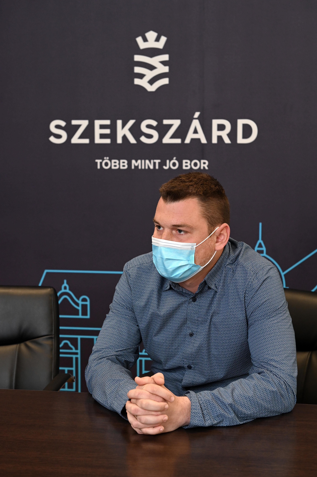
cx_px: 158
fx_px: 741
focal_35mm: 56
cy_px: 238
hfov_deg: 24.2
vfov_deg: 35.7
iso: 2000
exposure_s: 1/200
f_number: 5.6
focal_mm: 56
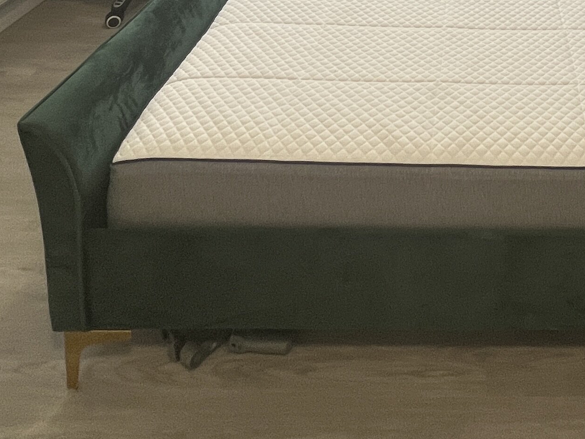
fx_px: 710
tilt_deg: -7.2
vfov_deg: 25.4
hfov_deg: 41.8
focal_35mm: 42
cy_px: -229
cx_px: 508
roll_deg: -1.6
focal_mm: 1.57
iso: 125
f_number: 1.8
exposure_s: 1/100
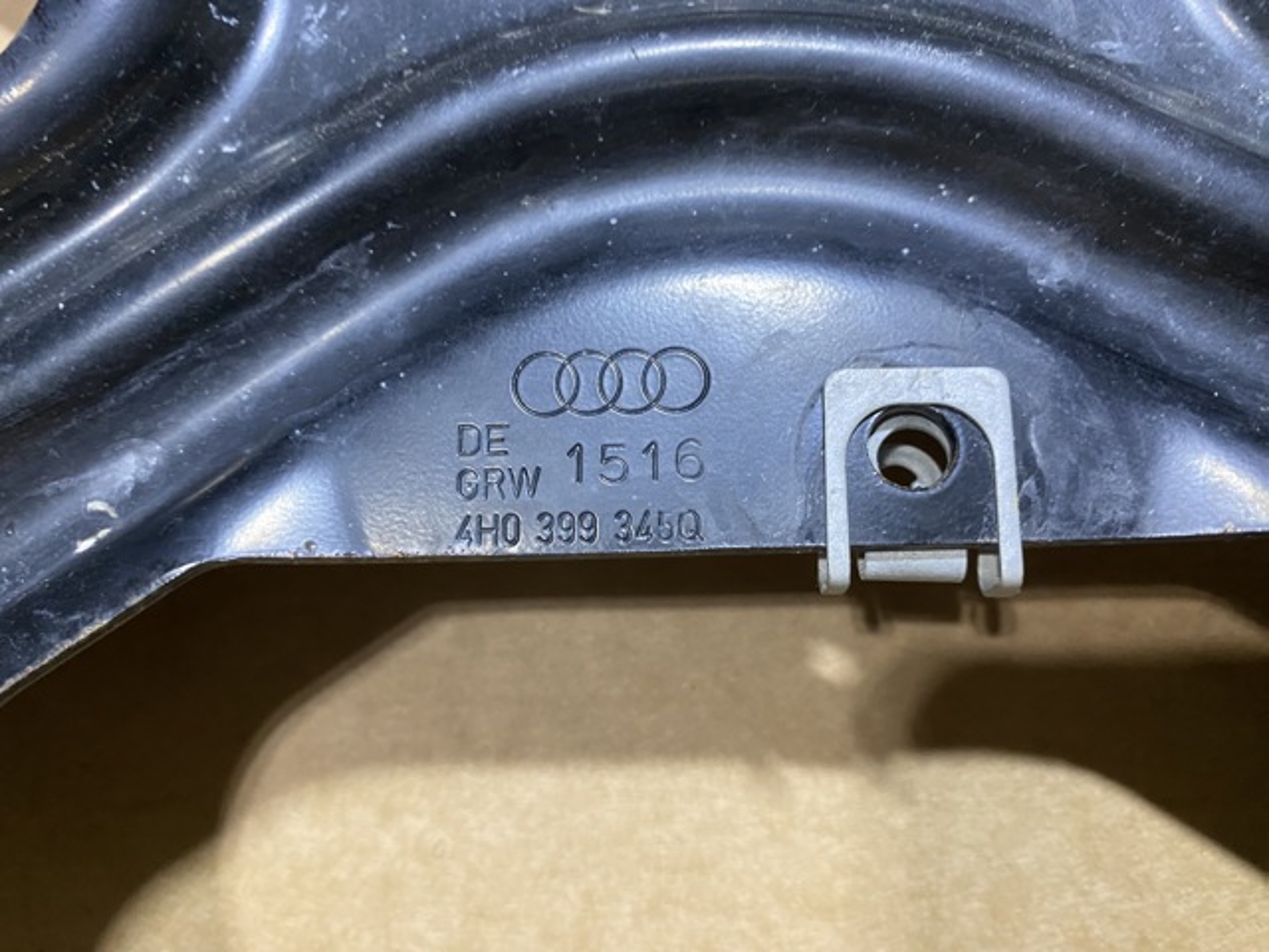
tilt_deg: -26.6
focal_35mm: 25
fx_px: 916
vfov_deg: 54.9
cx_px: 634
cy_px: 476
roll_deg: +3.8
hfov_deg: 69.4
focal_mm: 4.25
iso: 200
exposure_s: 1/50
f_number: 1.8
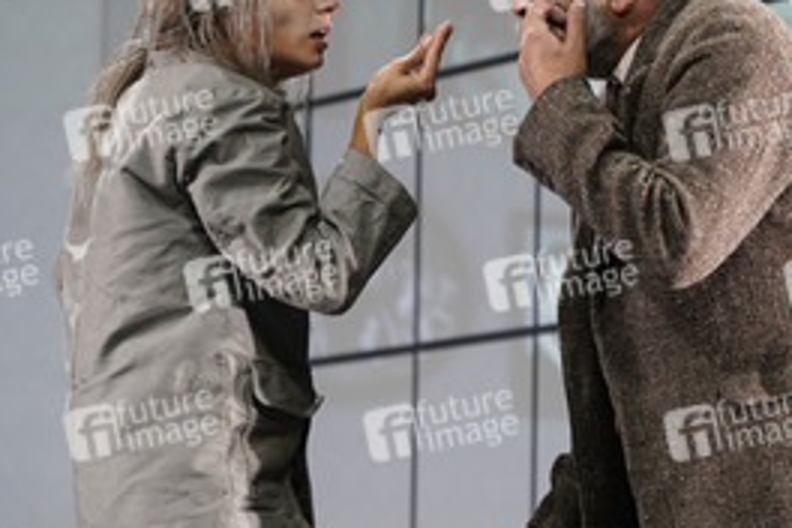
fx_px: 6270
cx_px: 482
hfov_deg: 7.2
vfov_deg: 4.8
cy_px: 201
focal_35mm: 285
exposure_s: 1/125
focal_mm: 167
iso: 1000
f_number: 5.6
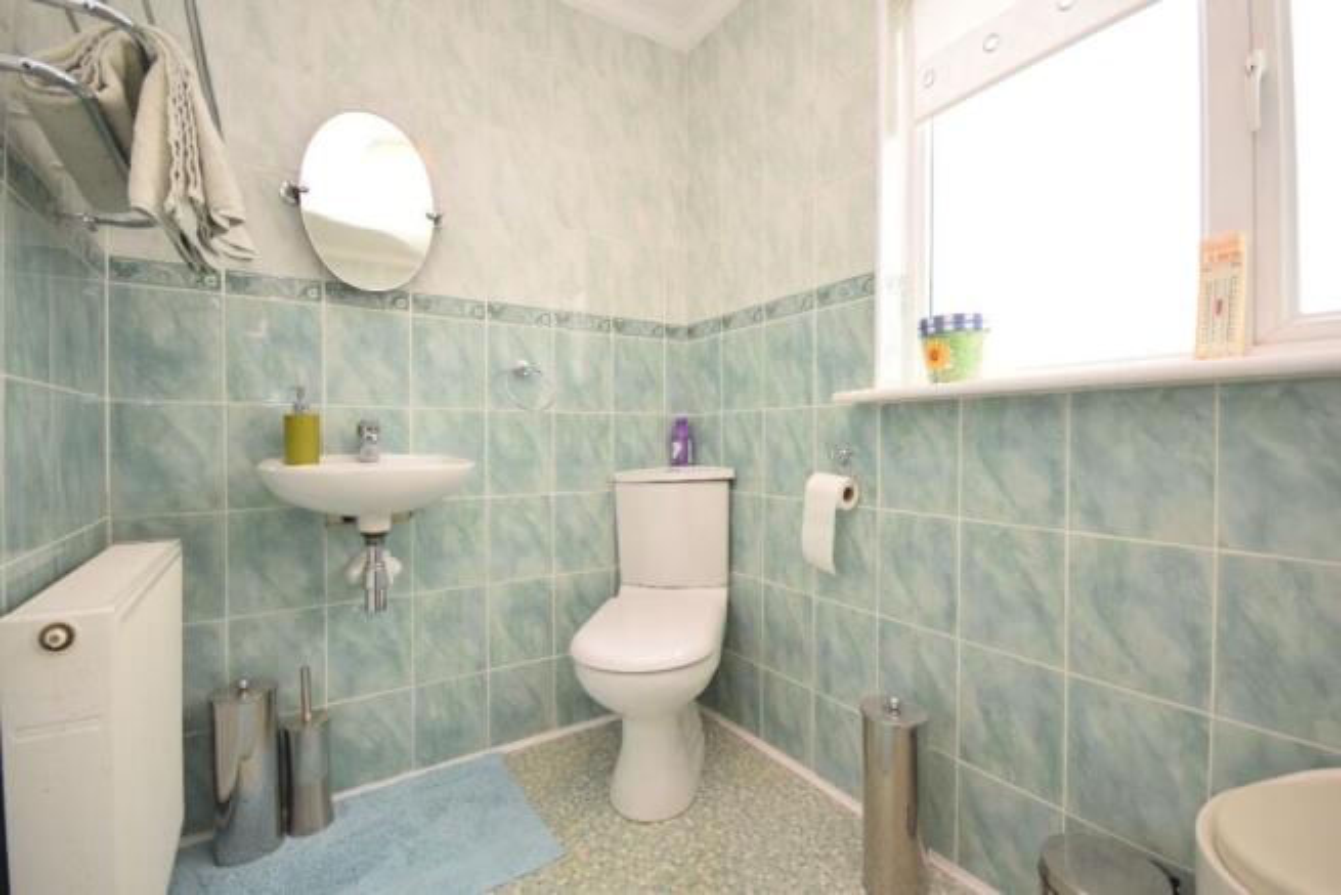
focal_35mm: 15
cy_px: 448
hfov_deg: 100.4
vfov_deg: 77.4
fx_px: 559
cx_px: 670
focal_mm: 10
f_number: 5
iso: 800
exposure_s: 1/100
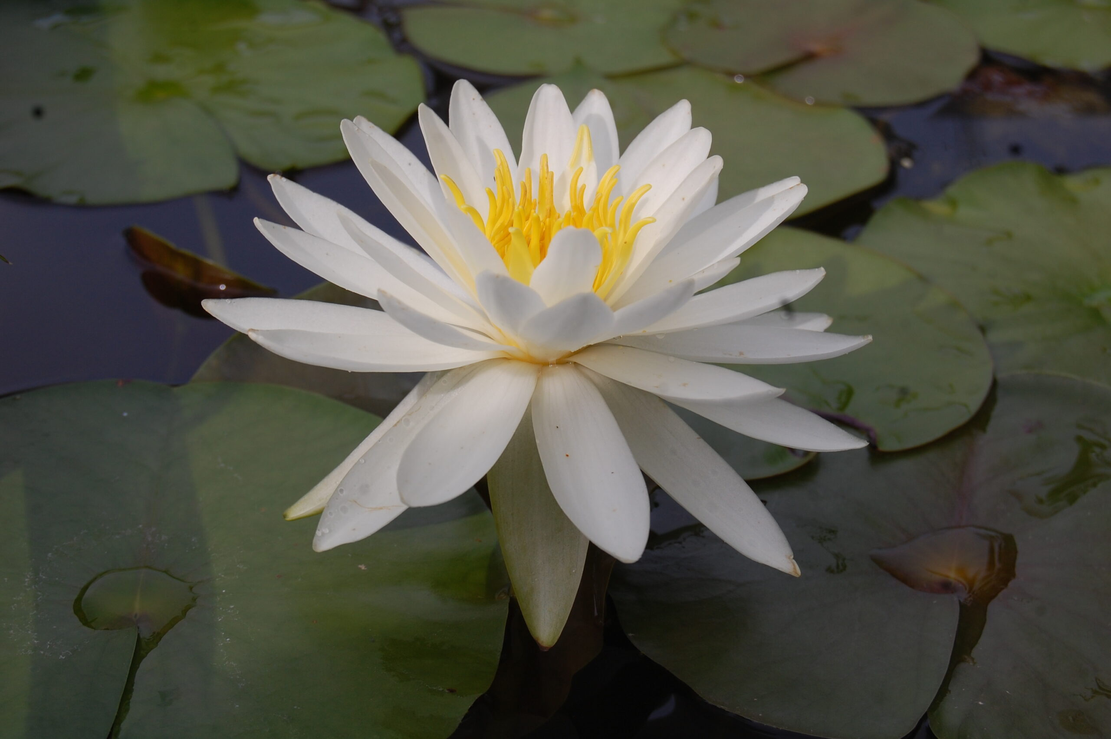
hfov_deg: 24.6
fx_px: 2544
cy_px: 370
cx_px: 556
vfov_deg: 16.5
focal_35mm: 82
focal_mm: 55
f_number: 10
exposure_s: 1/400
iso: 200
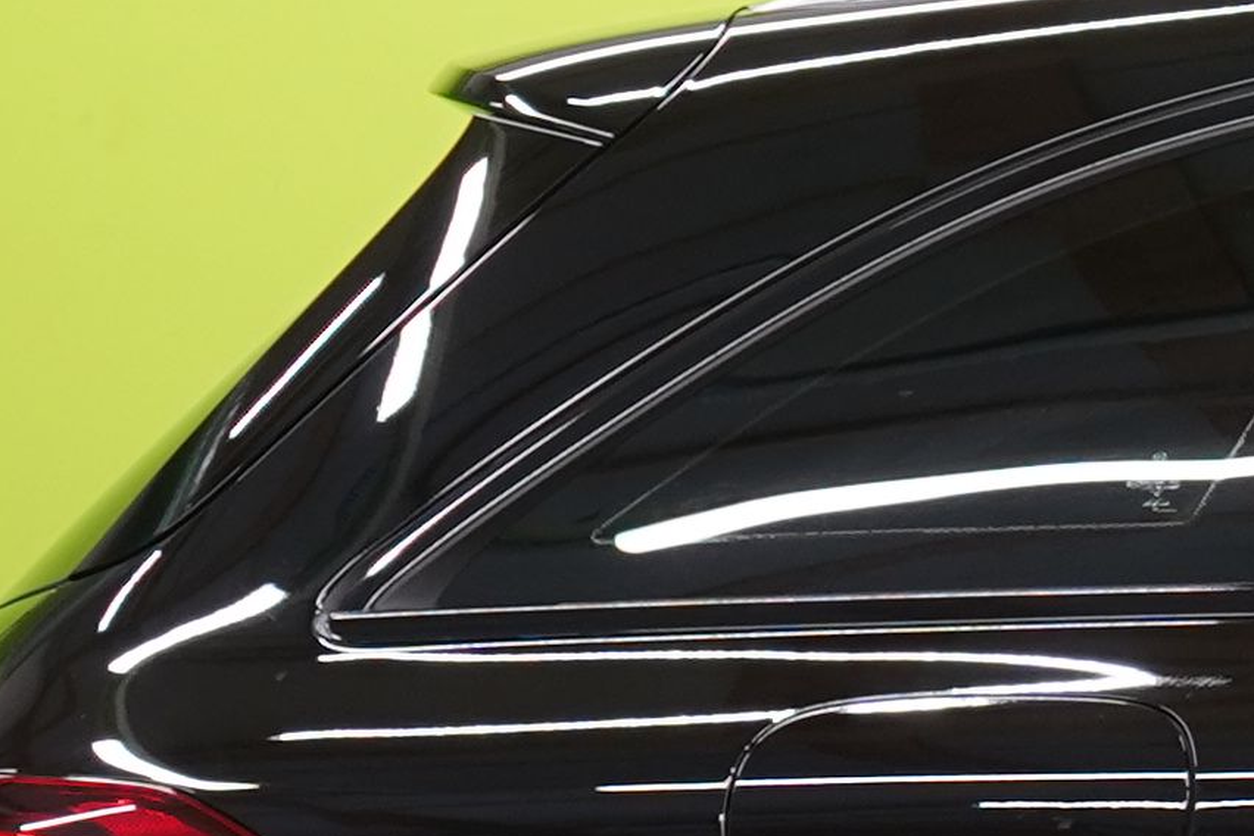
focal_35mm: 324
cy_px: 1010
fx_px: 11285
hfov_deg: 5.9
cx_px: 3674
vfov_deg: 4.2
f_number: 5
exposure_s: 1/30
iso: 500
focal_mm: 46
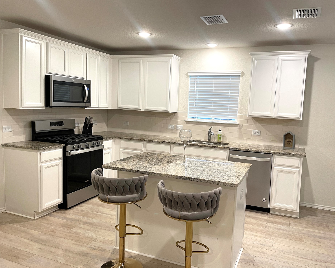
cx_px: 183
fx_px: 278
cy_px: 134
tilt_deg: -4.7
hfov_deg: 62.1
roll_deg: -3.0
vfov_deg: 51.5
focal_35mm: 28
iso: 80
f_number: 1.6
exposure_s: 1/60
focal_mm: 4.2
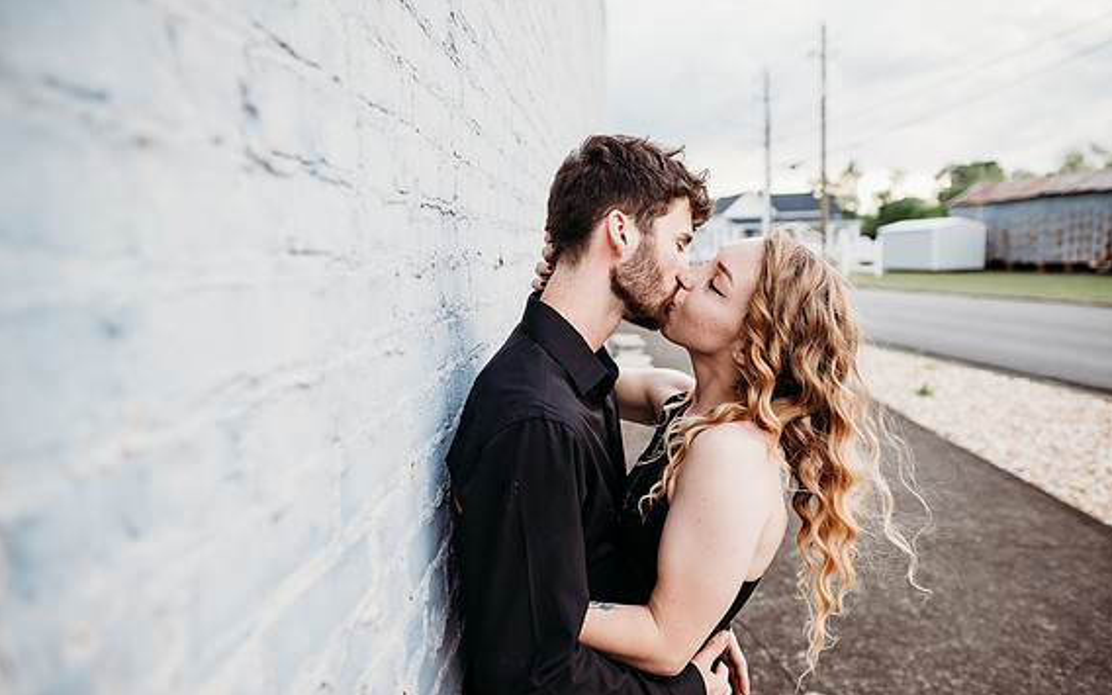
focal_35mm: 25
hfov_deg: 72.5
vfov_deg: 49.3
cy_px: 342
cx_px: 564
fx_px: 758
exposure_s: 1/640
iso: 250
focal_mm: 24
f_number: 2.8
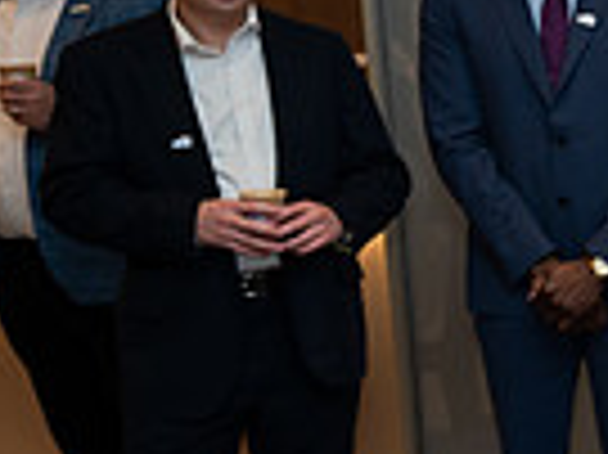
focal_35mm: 99
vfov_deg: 14.8
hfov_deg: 16.0
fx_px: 1737
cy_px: 382
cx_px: 1180
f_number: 3.2
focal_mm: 24
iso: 400
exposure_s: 1/160
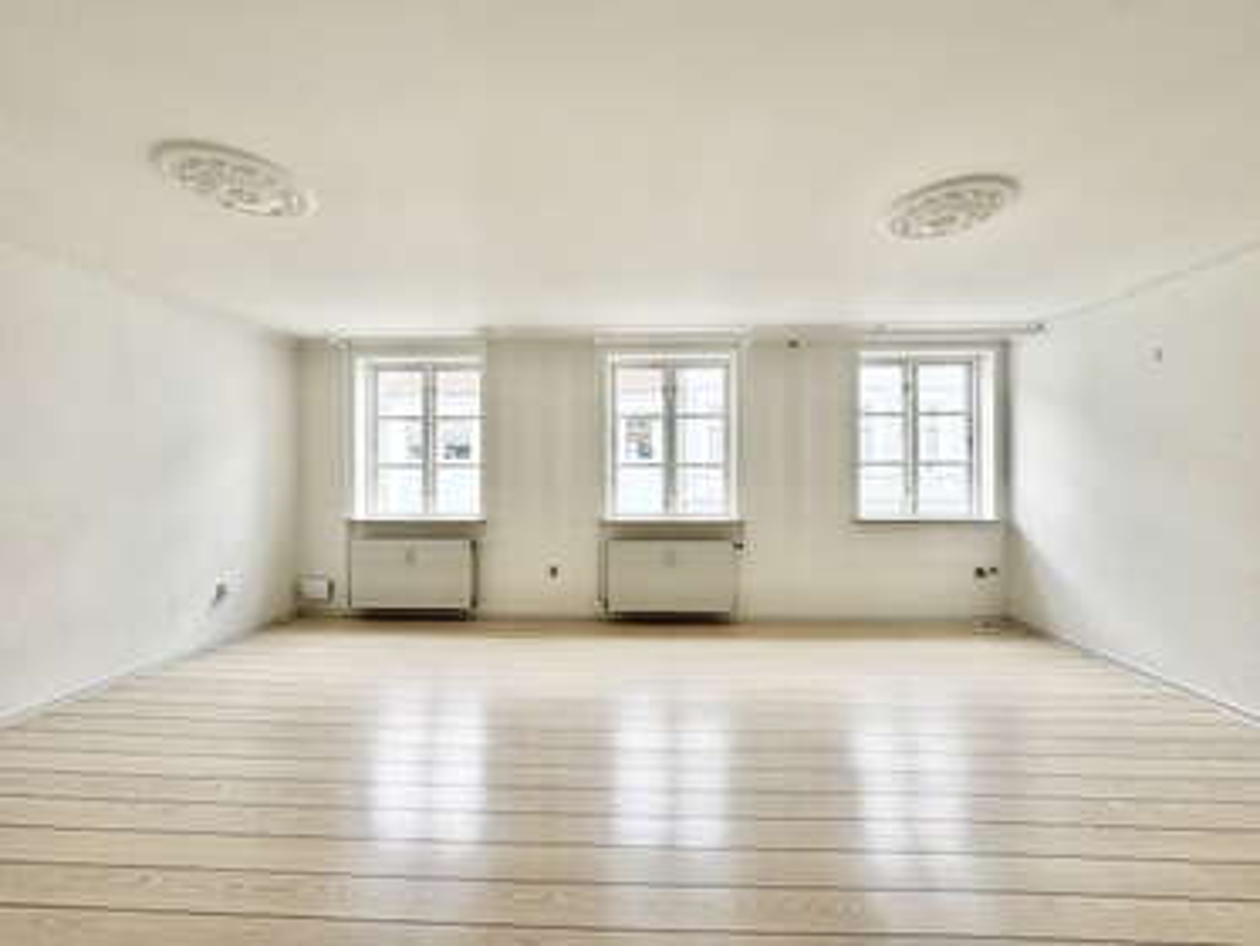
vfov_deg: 85.7
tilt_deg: -0.3
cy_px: 473
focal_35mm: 14
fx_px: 510
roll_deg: +0.1
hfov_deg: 102.0
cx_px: 630
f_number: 2.2
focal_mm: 2.22
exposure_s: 1/99
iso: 50
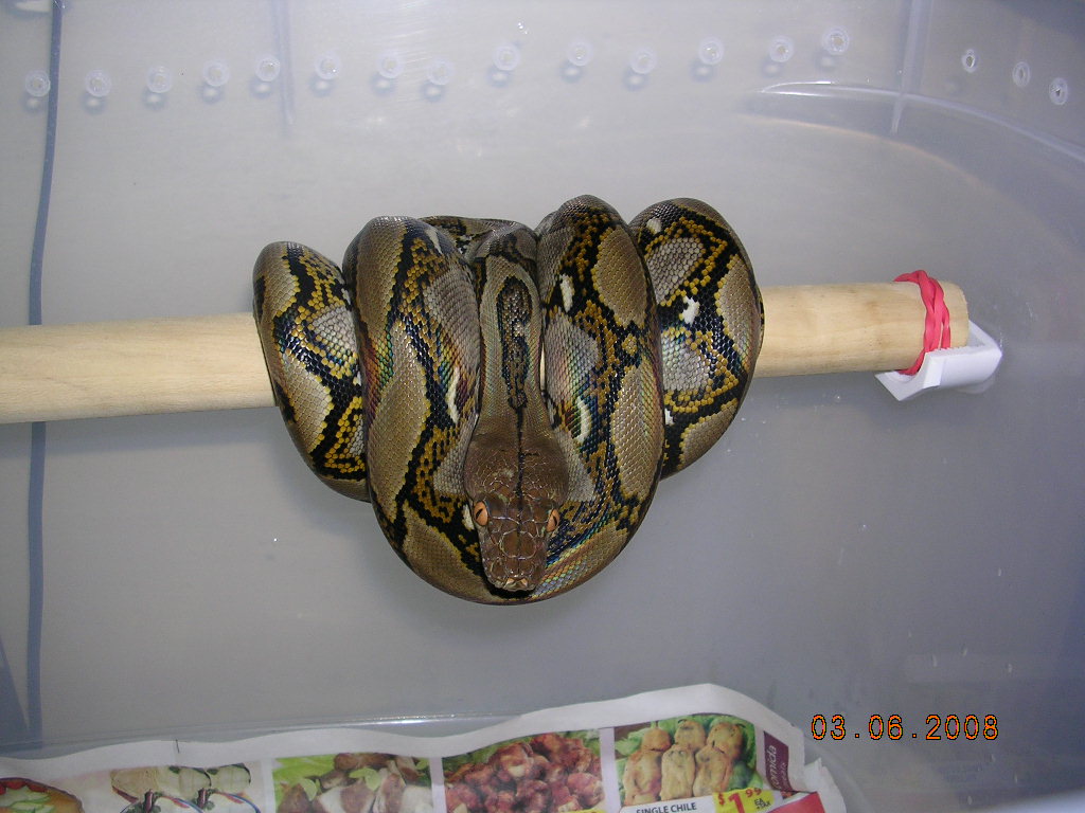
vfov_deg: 37.7
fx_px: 1191
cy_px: 406
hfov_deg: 49.0
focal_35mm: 38
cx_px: 542
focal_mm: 5.8
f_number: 2.8
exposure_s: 1/60.1
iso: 50
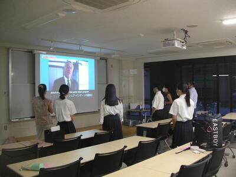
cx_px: 118
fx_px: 239
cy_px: 88
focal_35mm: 35
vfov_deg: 40.7
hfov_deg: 52.6
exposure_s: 1/10.6
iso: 50
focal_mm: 5.8
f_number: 2.8
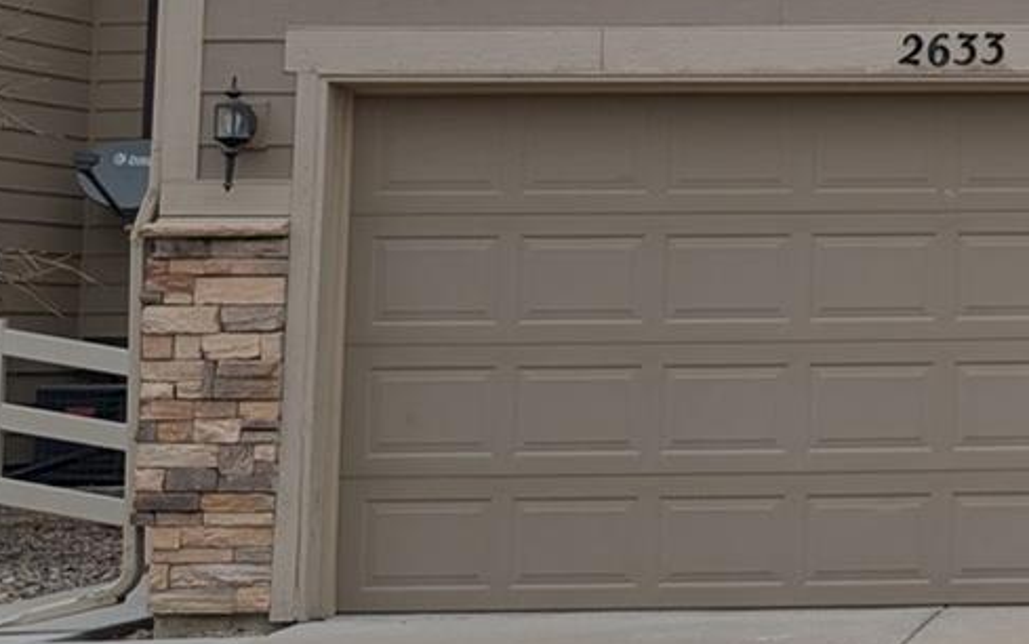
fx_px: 2328
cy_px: 65
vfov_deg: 15.6
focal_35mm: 83
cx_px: 1460
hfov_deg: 21.6
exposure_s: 1/822
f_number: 1.68
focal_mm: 6.9
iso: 22
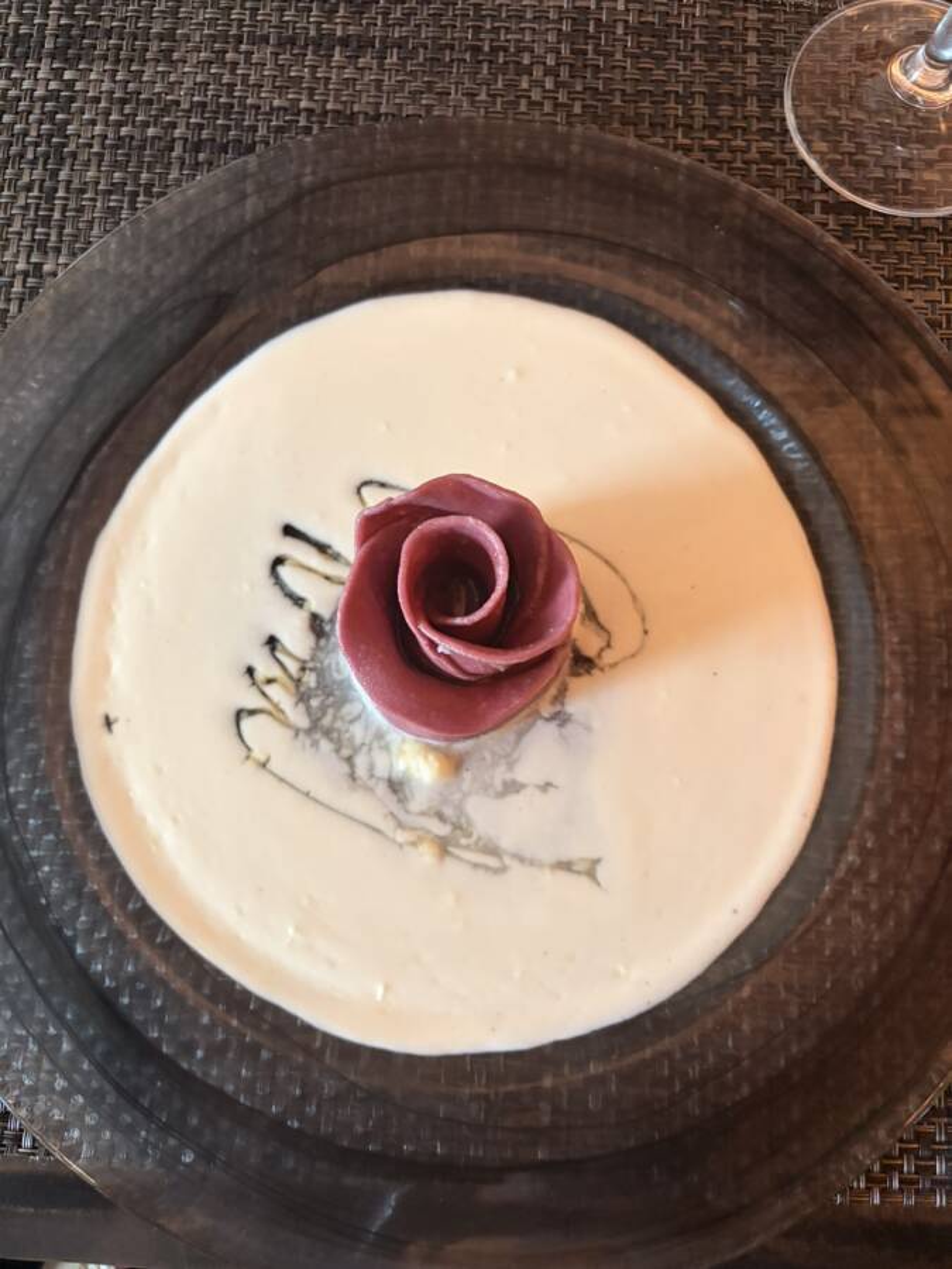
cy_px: 634
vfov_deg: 67.3
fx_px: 953
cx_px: 476
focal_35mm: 26
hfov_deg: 53.1
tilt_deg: -78.4
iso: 500
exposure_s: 1/40
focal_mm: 5.96
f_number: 1.6
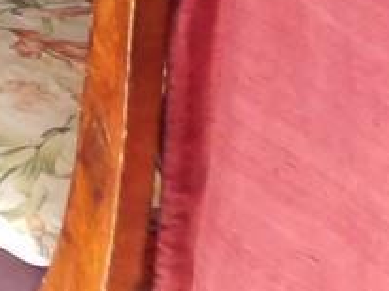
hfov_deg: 9.5
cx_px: -640
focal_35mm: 179
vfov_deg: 7.4
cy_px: -557
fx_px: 2009
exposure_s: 1/30
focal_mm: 4.2
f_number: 4.1
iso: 199
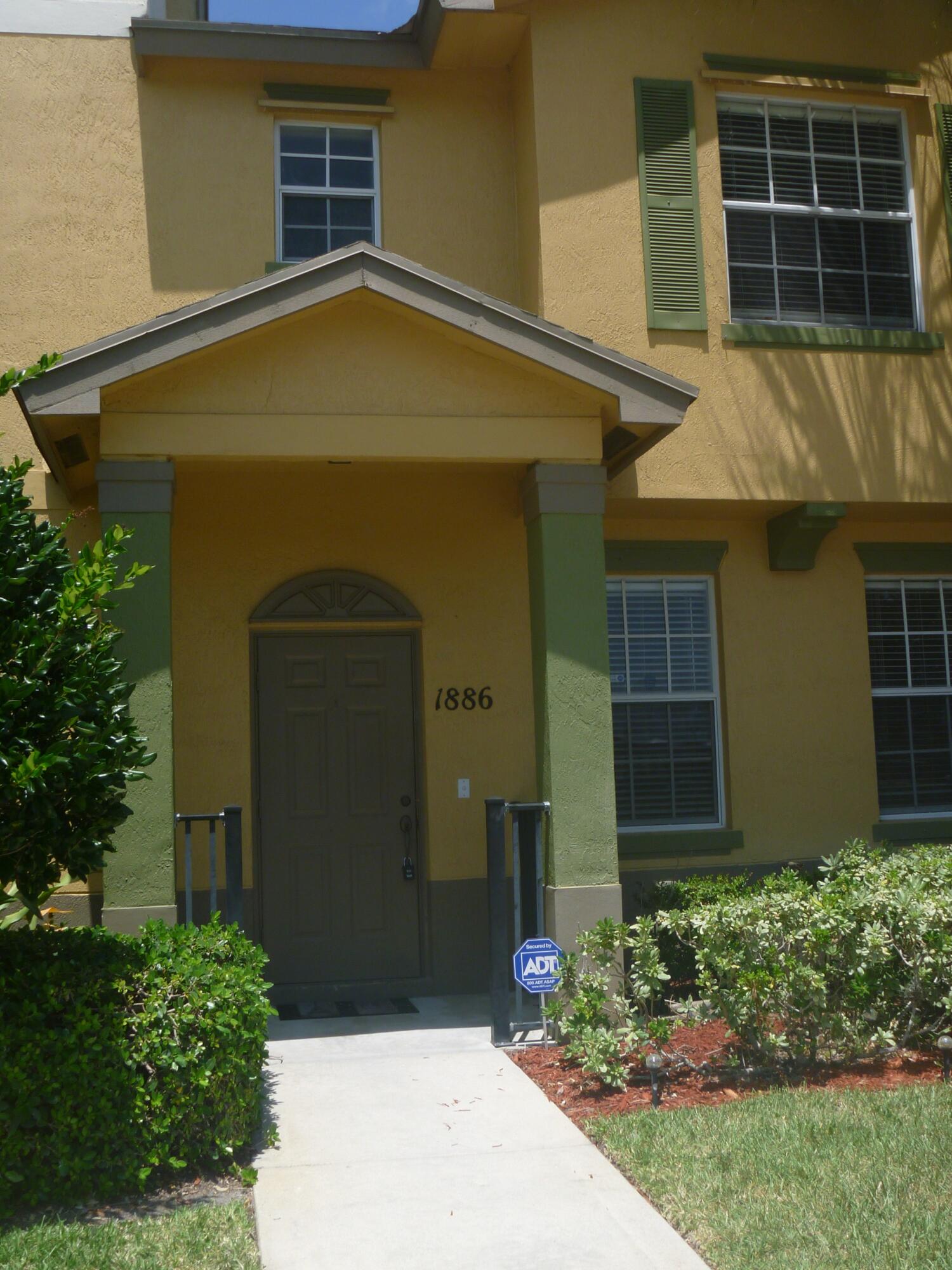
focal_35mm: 35
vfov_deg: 52.6
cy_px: 635
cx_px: 476
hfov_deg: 40.7
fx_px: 1283
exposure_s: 1/320
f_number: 5.6
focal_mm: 6.3
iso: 80
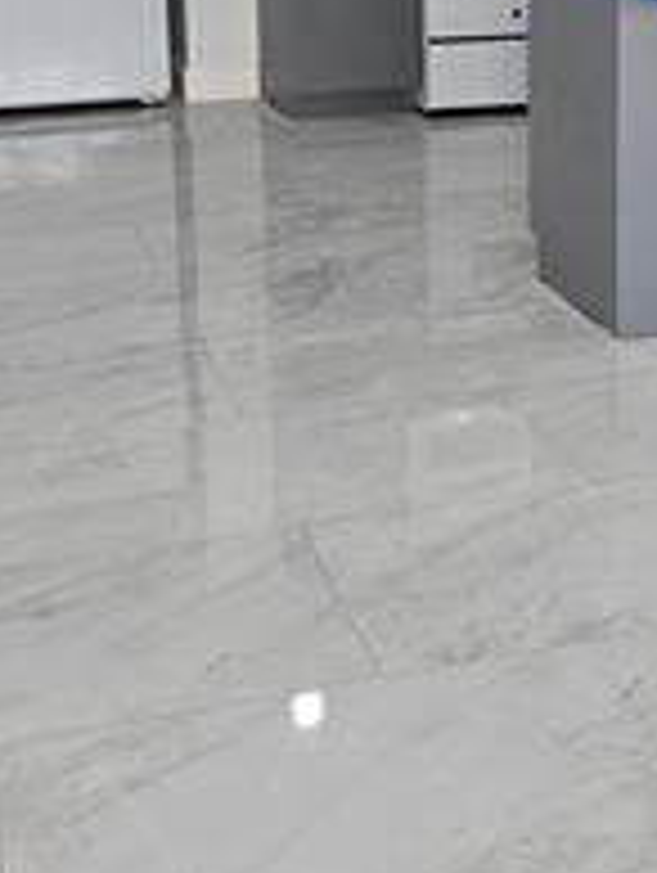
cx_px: 500
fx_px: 1793
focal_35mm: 71
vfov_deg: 26.8
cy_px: 162
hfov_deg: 20.6
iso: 40
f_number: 1.8
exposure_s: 1/120
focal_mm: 5.4
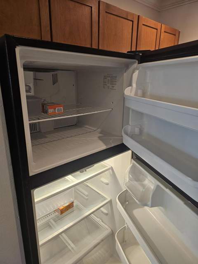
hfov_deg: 58.9
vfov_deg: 73.9
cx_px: 99
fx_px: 175
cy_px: 132
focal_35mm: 23
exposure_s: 1/120
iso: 400
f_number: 1.7
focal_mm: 6.3
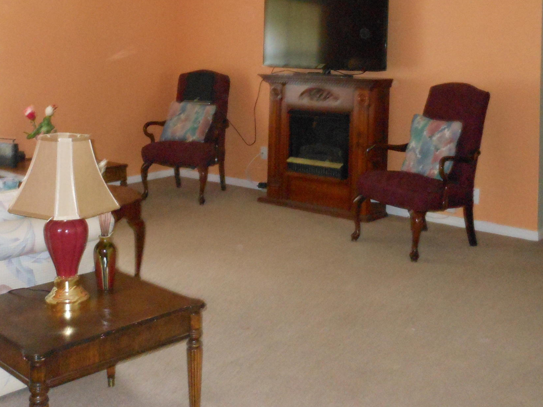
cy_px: 89
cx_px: 228
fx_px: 800
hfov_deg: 37.4
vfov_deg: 28.0
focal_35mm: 51
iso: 500
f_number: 3.7
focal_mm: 5
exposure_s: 1/25
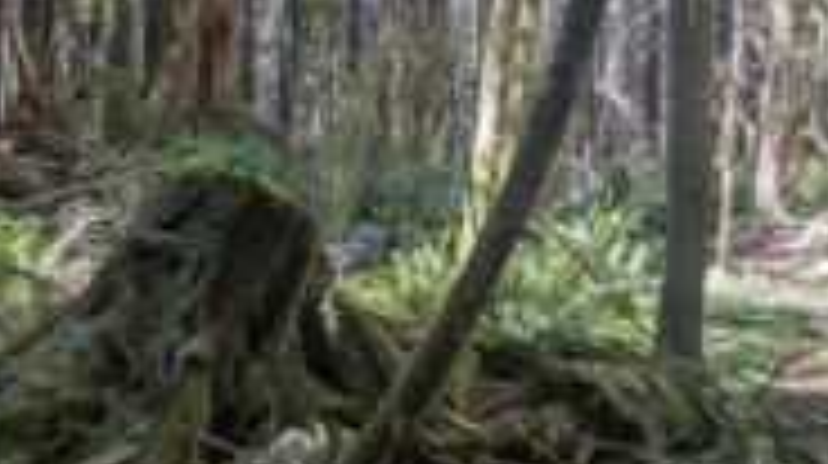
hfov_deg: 36.5
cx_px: 486
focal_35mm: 57
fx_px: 1250
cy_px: 237
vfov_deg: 21.0
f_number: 1.68
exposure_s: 1/158
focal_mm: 6.9
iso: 74
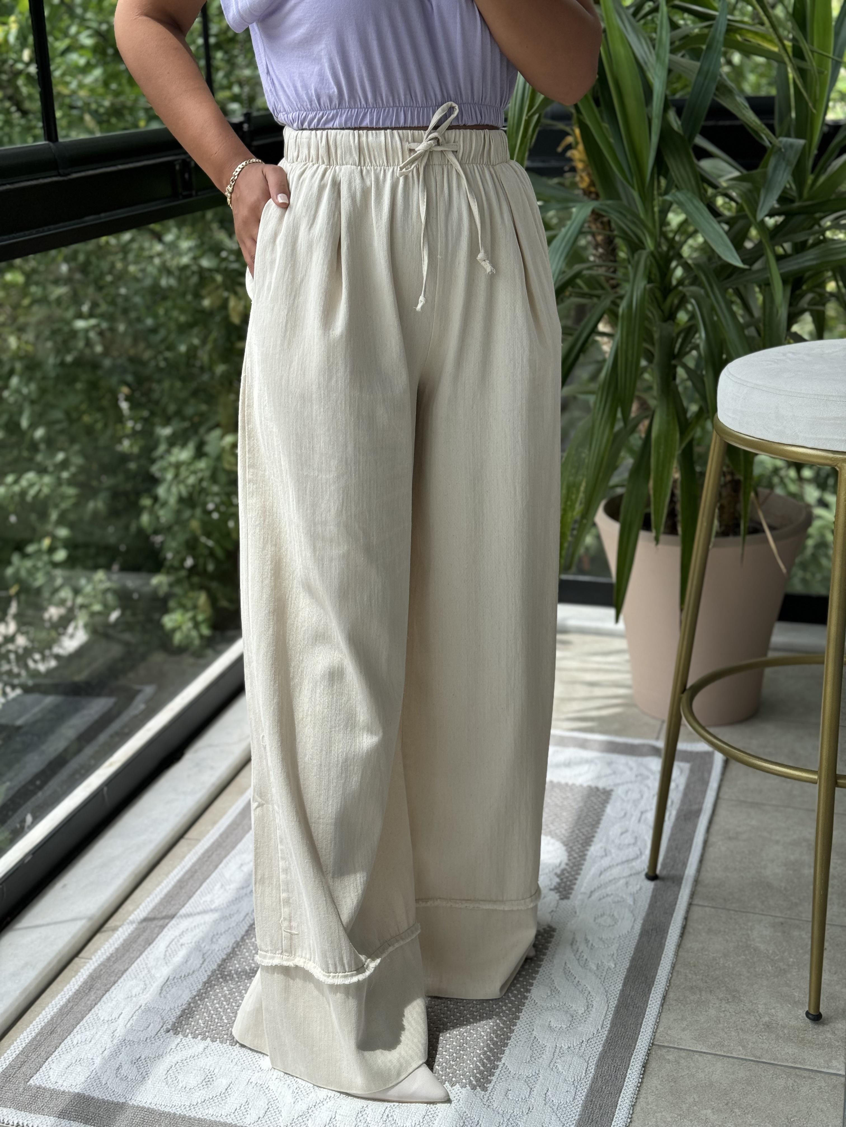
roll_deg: +2.0
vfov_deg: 39.7
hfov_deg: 30.3
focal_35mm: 48
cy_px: 564
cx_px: 423
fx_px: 1564
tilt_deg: -35.6
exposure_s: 1/639
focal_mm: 6.76
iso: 64
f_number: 1.78
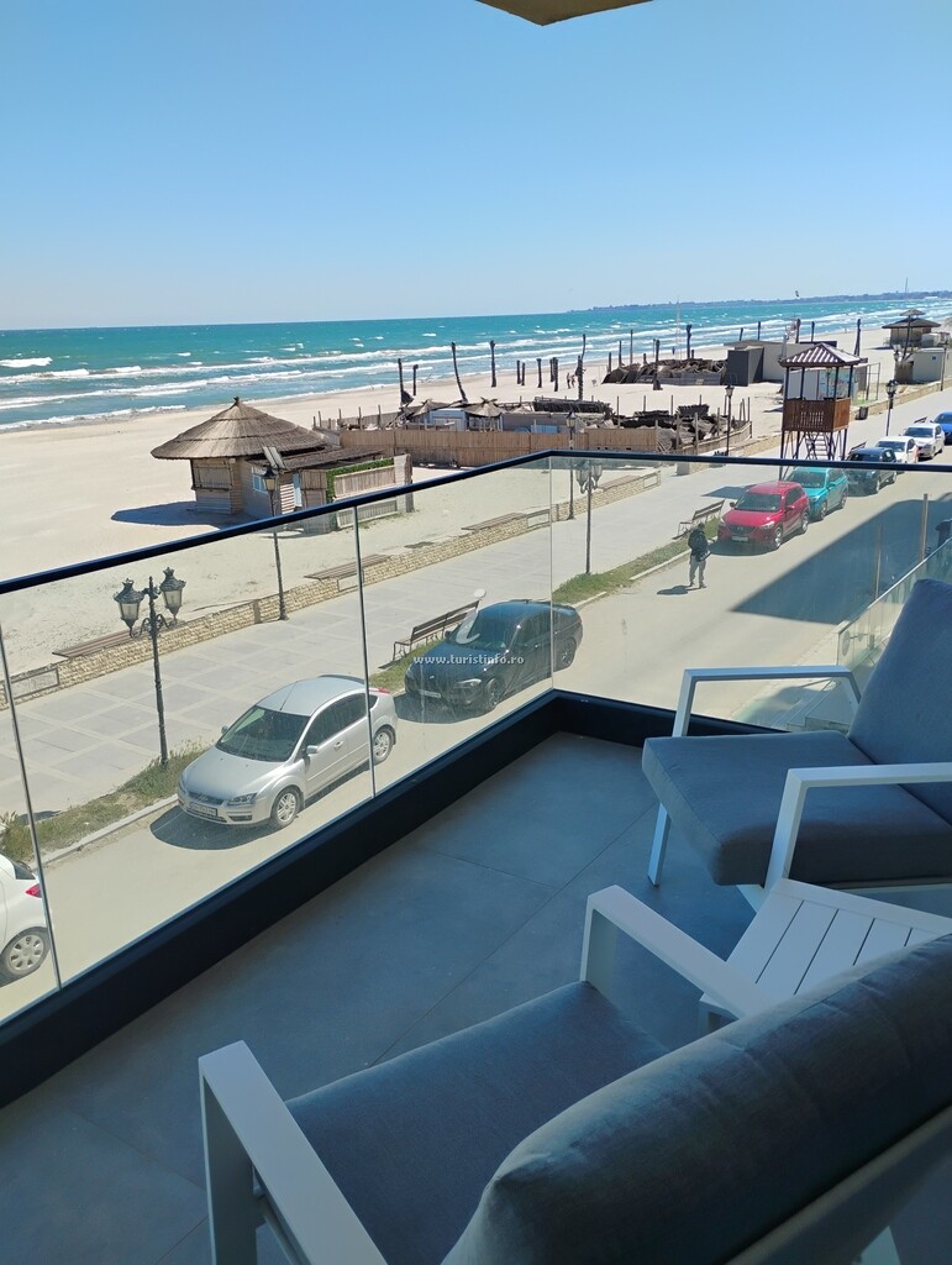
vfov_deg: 63.4
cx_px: 476
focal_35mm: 28
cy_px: 632
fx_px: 1024
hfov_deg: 49.9
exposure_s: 1/926
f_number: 1.8
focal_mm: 4.26
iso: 100
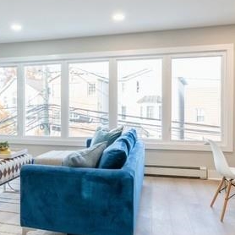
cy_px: 121
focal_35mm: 33
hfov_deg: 49.1
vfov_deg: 49.7
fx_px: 253
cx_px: 83
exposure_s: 1/3
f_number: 11
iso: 200
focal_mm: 12
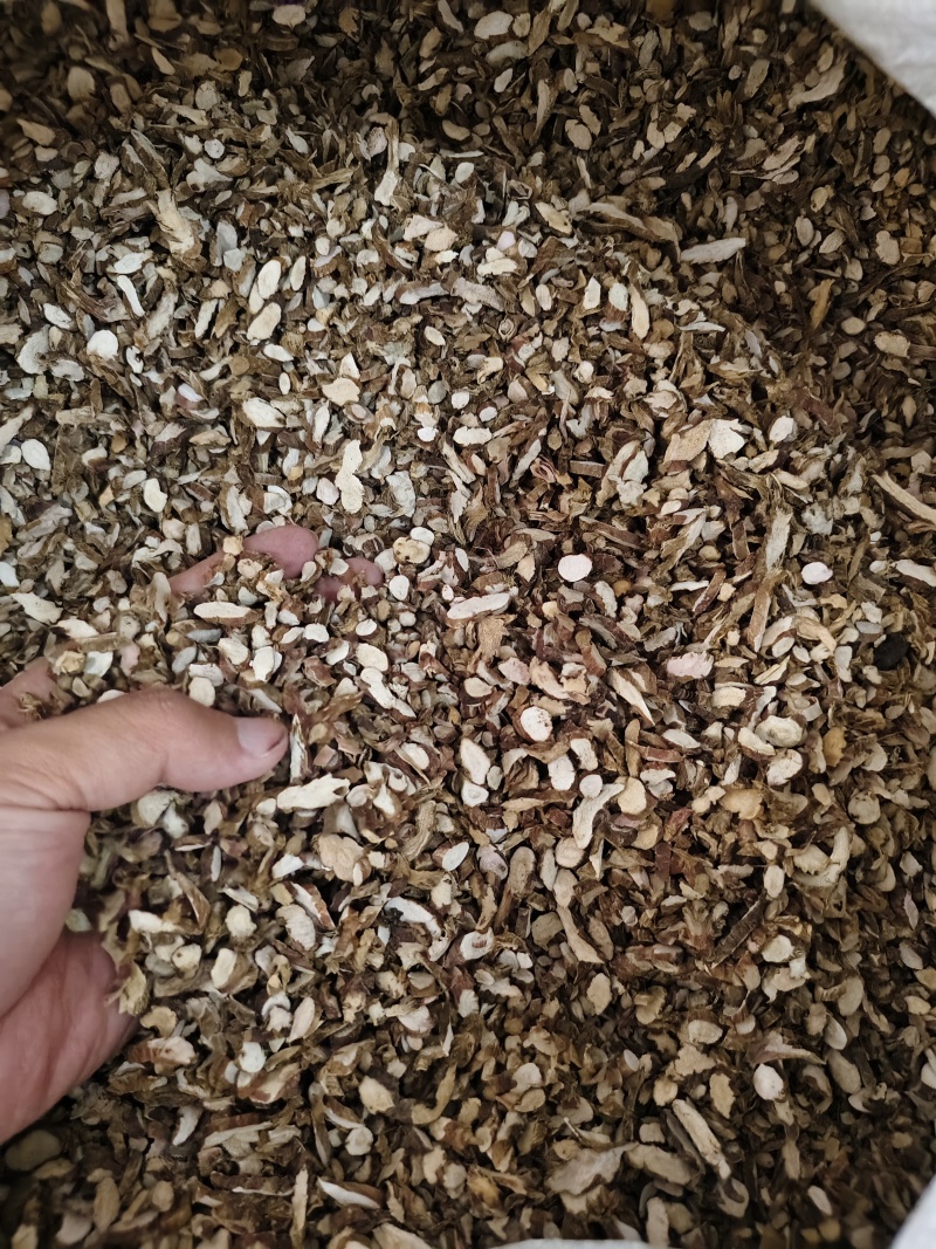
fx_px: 829
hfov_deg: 58.9
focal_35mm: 23
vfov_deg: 73.9
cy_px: 624
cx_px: 468
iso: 6460
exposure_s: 1/205
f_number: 1.88
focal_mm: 5.56
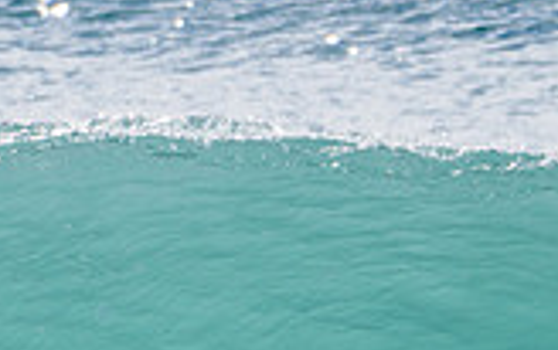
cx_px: 587
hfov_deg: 1.0
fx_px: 33517
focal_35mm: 2201
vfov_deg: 0.6
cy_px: 339
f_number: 5.6
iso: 90
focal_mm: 500
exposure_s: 1/2000
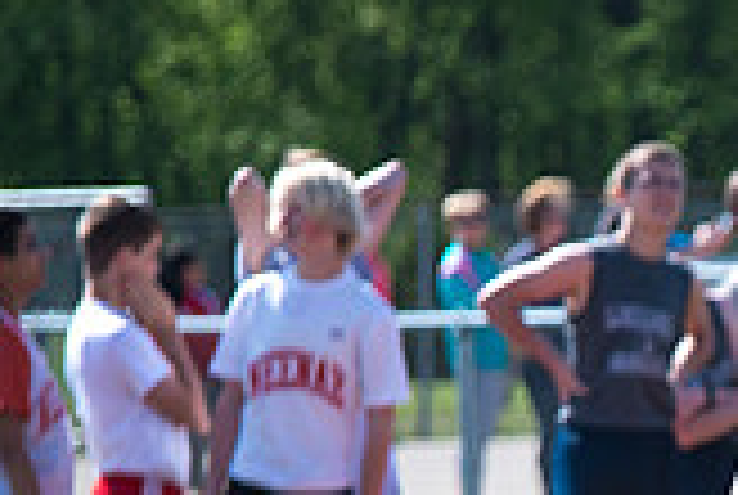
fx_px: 17415
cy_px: 790
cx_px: 1251
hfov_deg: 2.4
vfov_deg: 1.6
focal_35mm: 848
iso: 1000
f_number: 6.3
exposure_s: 1/3200
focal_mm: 240
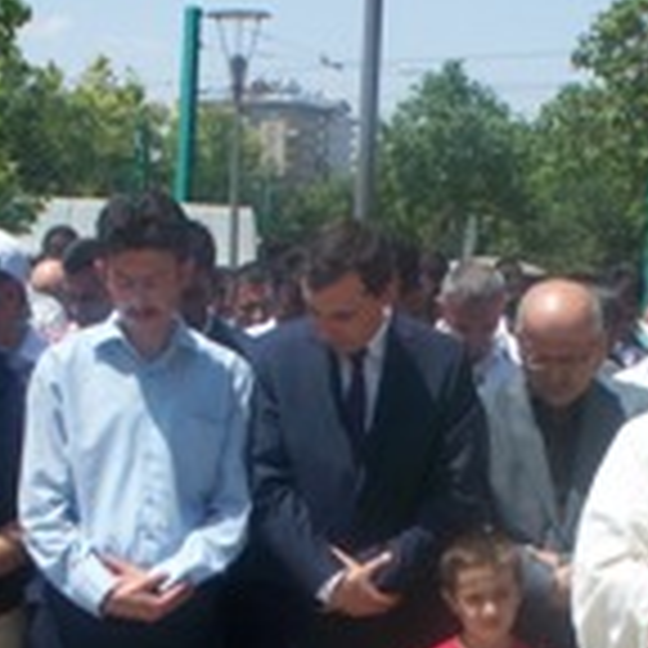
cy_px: 526
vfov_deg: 17.4
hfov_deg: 17.5
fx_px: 2097
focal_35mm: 99
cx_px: 423
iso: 64
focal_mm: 7.54
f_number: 5
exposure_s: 1/400
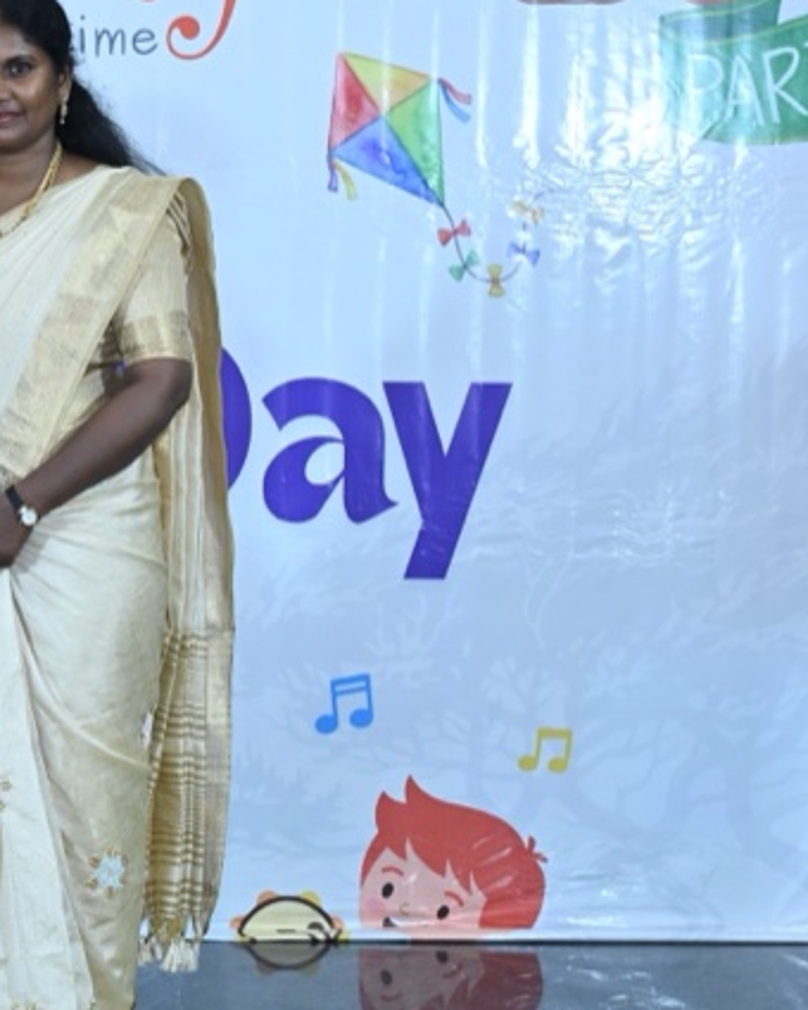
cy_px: 482
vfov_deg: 20.2
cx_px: -169
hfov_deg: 15.6
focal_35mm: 95
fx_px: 2840
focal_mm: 43
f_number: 6.3
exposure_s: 1/160
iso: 1250
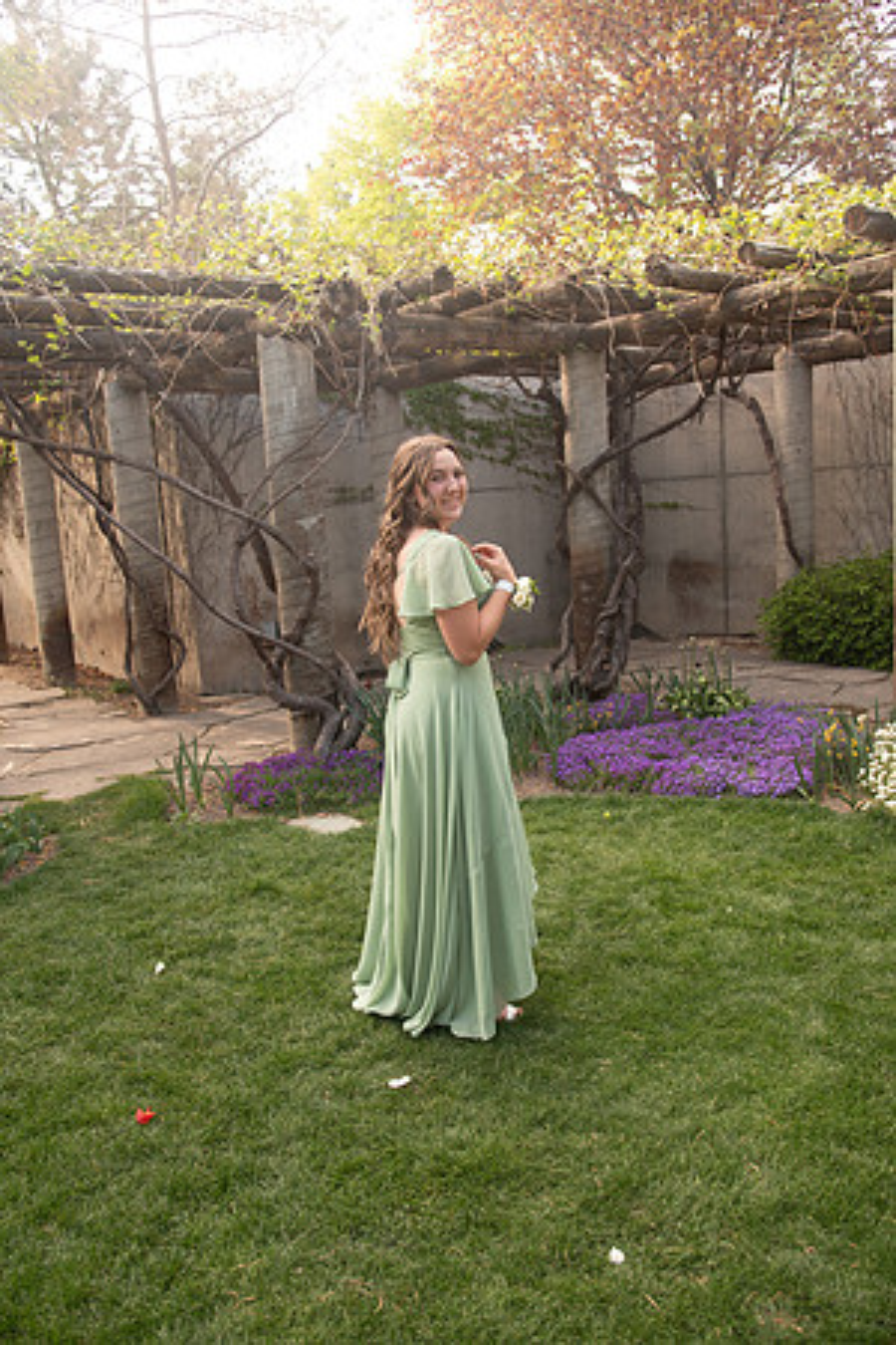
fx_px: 1045
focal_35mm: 28
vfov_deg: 65.5
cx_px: 448
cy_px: 672
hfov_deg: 46.4
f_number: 5
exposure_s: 1/125
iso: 400
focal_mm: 28
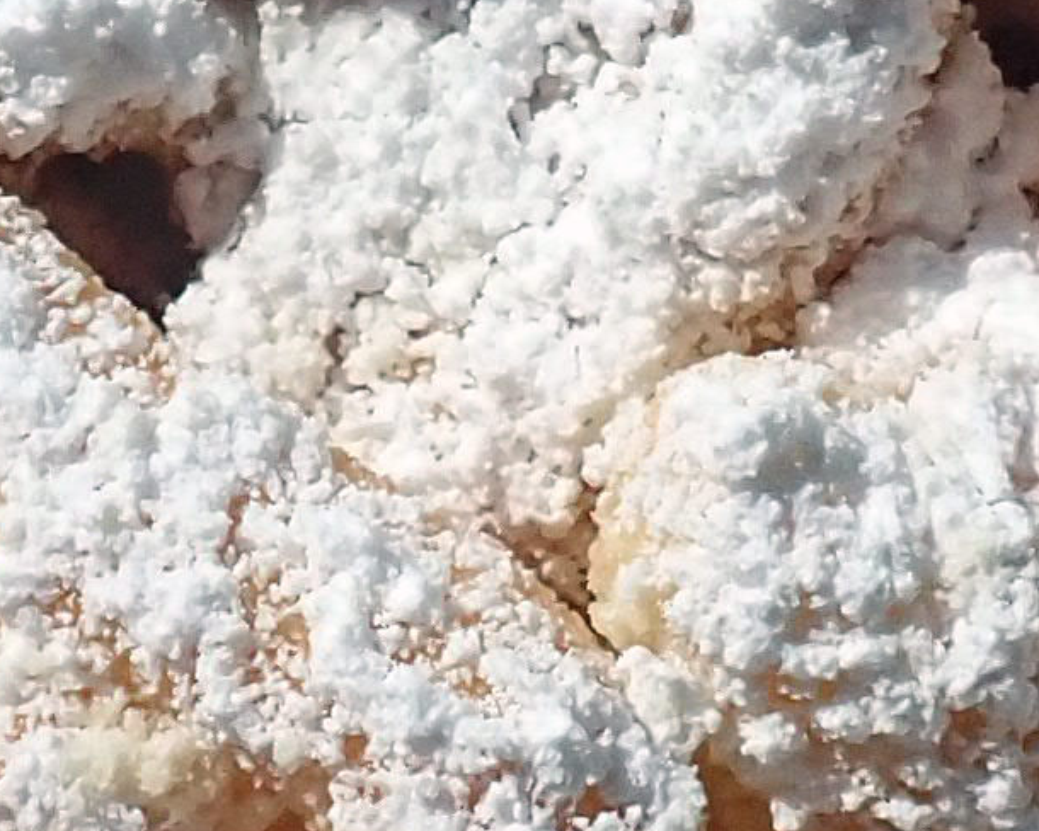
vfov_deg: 9.6
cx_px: 5
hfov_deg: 11.9
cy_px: 80
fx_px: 4920
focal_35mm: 160
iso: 200
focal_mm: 4.5
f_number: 8
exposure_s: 1/1000
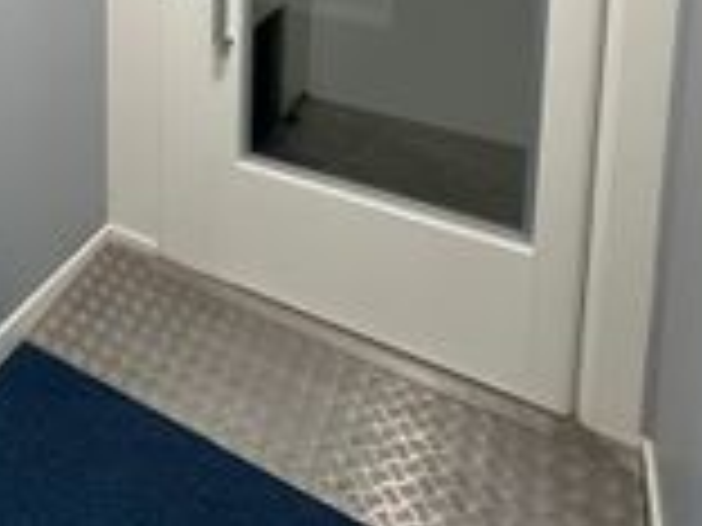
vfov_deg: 31.4
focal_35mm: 36
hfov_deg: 46.9
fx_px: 730
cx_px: 86
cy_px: -144
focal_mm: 2.22
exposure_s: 1/100
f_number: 2.2
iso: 250
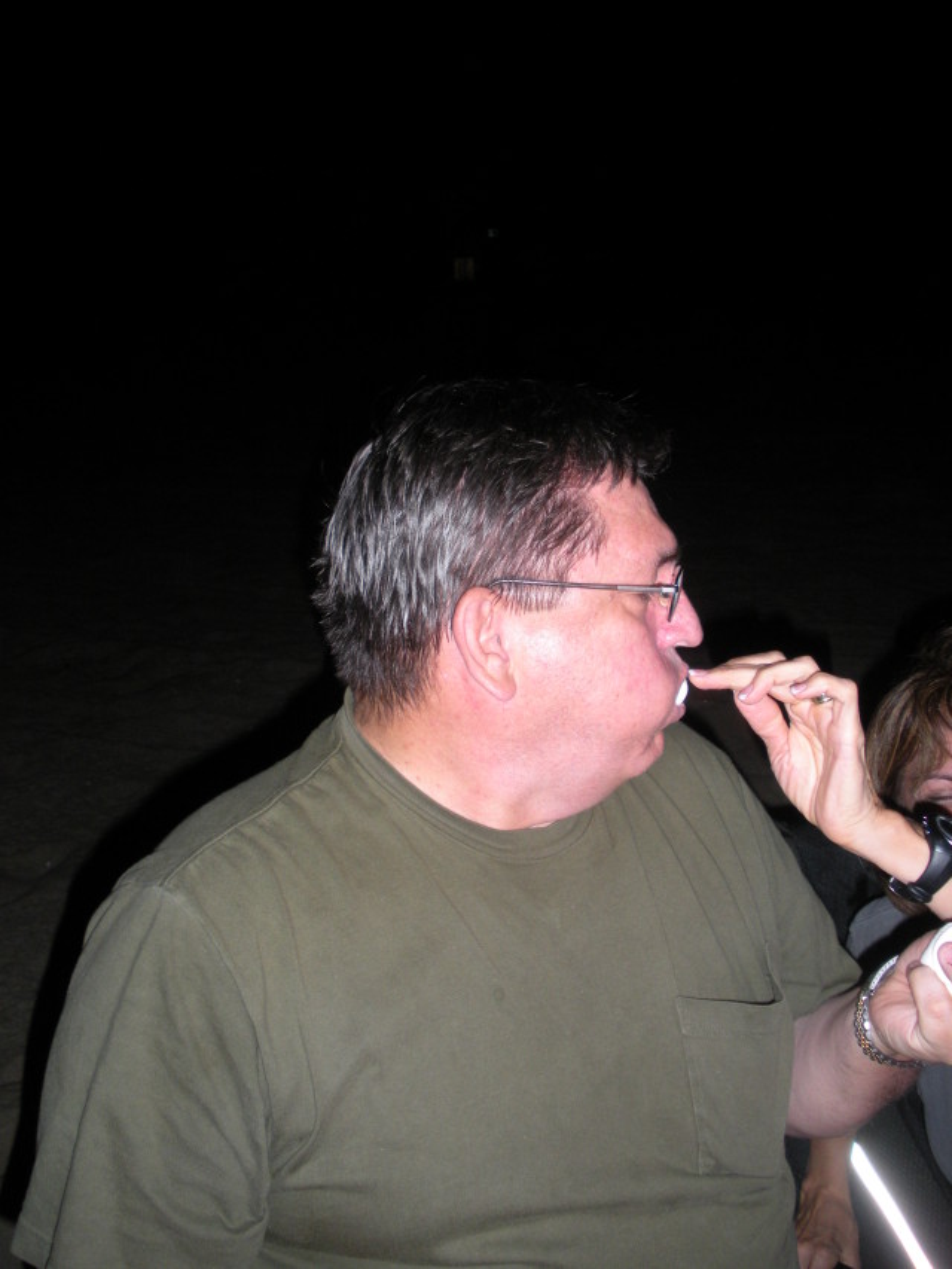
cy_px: 634
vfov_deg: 51.3
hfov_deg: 39.7
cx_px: 476
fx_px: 1320
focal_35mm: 36
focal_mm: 6.3
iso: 134
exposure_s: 1/60
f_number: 3.5
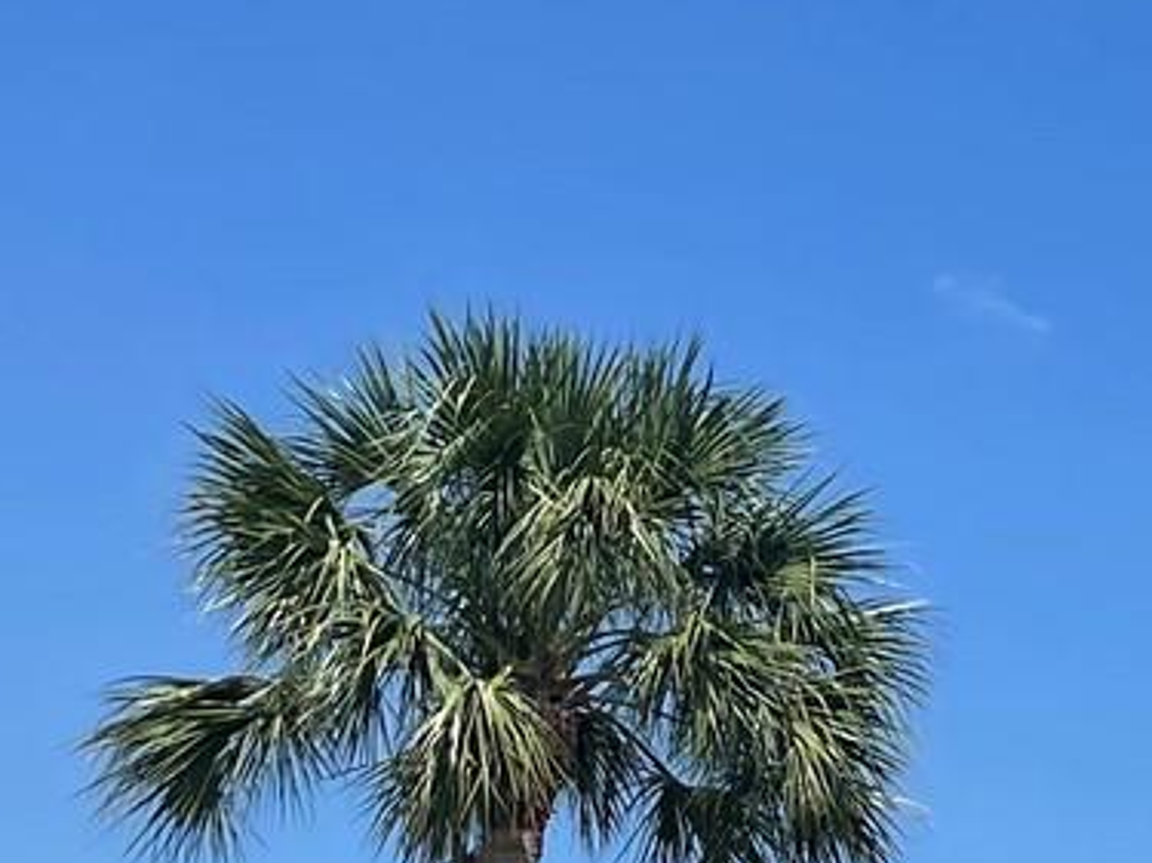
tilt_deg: +14.3
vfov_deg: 13.2
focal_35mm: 111
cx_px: 2064
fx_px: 3693
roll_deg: -0.1
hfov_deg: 15.3
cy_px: 734
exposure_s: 1/4651
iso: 32
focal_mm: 4.2
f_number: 1.6
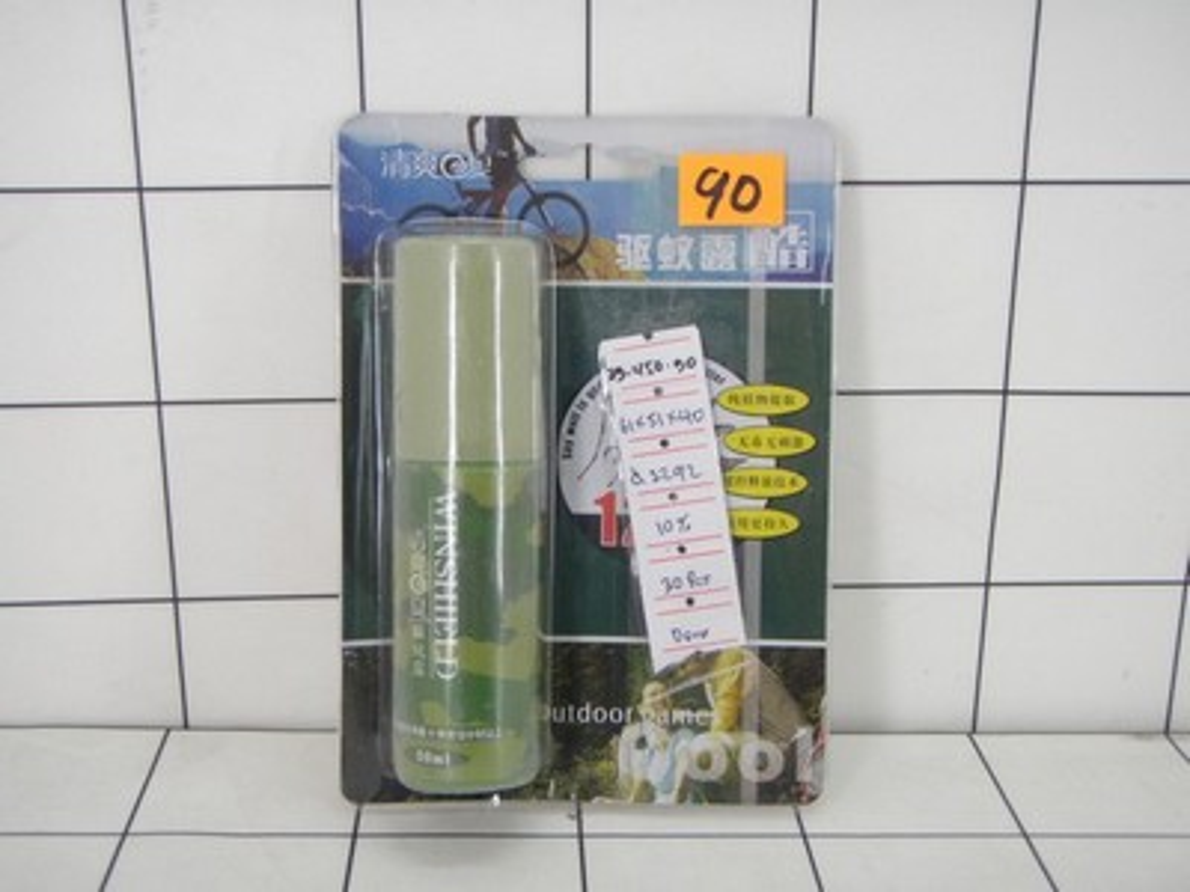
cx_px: 595
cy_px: 446
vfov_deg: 28.6
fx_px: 1753
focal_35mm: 51
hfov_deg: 37.5
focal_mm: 9.13
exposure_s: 1/40
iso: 125
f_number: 4
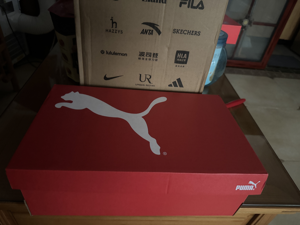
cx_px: 150
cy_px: 112
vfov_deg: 56.8
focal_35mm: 24
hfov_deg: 71.6
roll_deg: -8.2
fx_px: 208
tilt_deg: -38.7
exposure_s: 1/28
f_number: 1.78
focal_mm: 6.86
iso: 1600
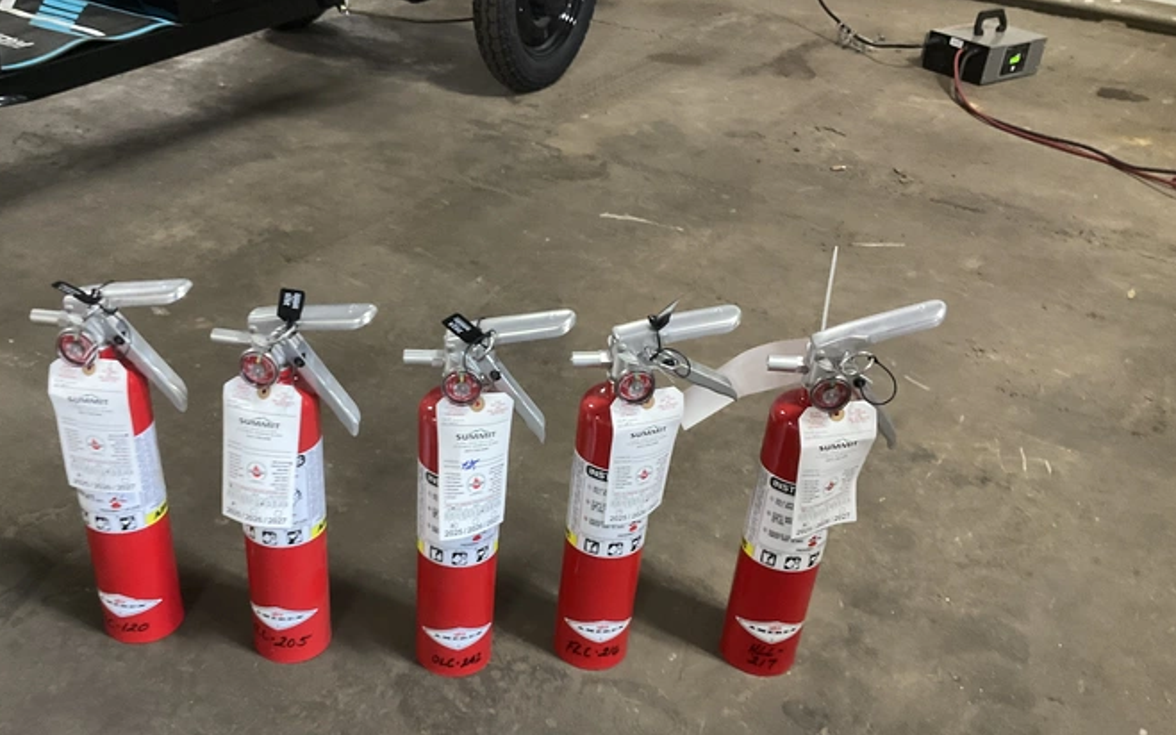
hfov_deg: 55.2
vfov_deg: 36.0
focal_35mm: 35
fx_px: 1122
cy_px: 467
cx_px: 514
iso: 200
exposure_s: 1/40
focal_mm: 3
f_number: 1.8
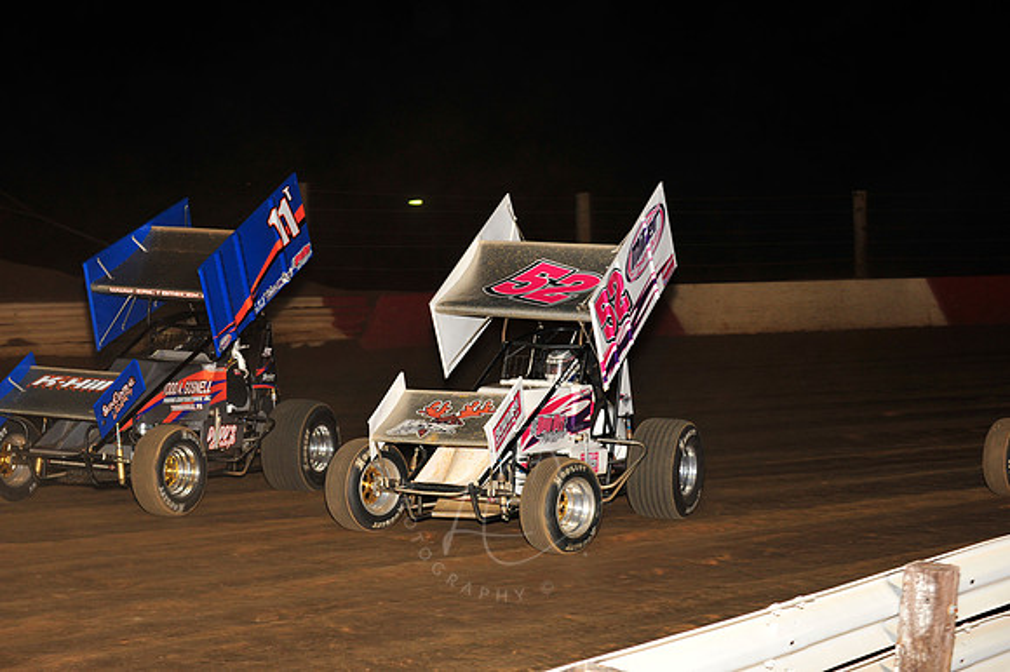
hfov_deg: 25.4
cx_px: 505
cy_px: 336
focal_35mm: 80
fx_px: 2243
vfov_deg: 17.0
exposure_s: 1/250
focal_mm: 80
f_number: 6.3
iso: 800
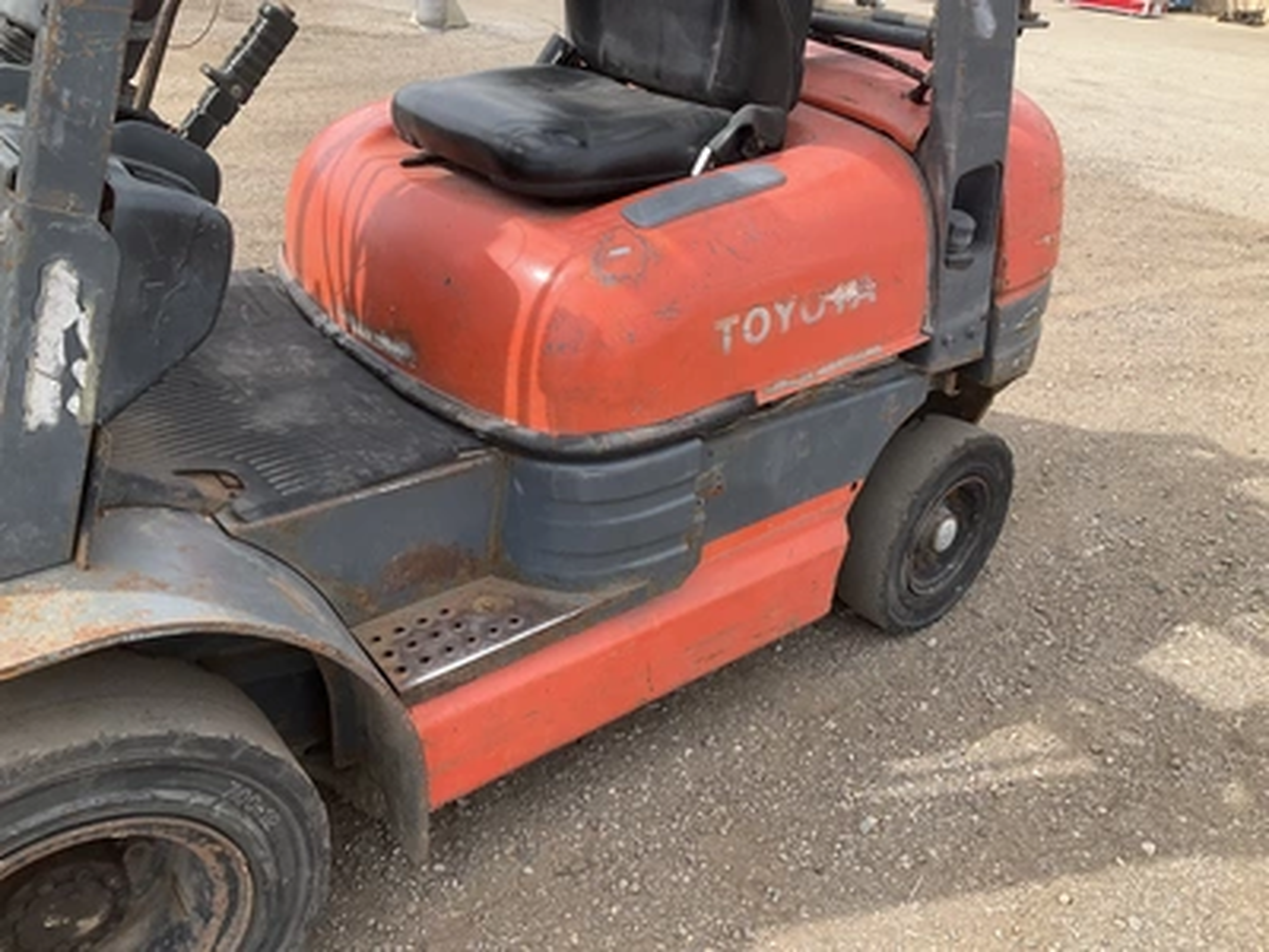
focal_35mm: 29
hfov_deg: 61.7
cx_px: 634
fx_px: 1063
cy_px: 476
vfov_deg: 48.2
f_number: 1.8
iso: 25
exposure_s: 1/759
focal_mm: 3
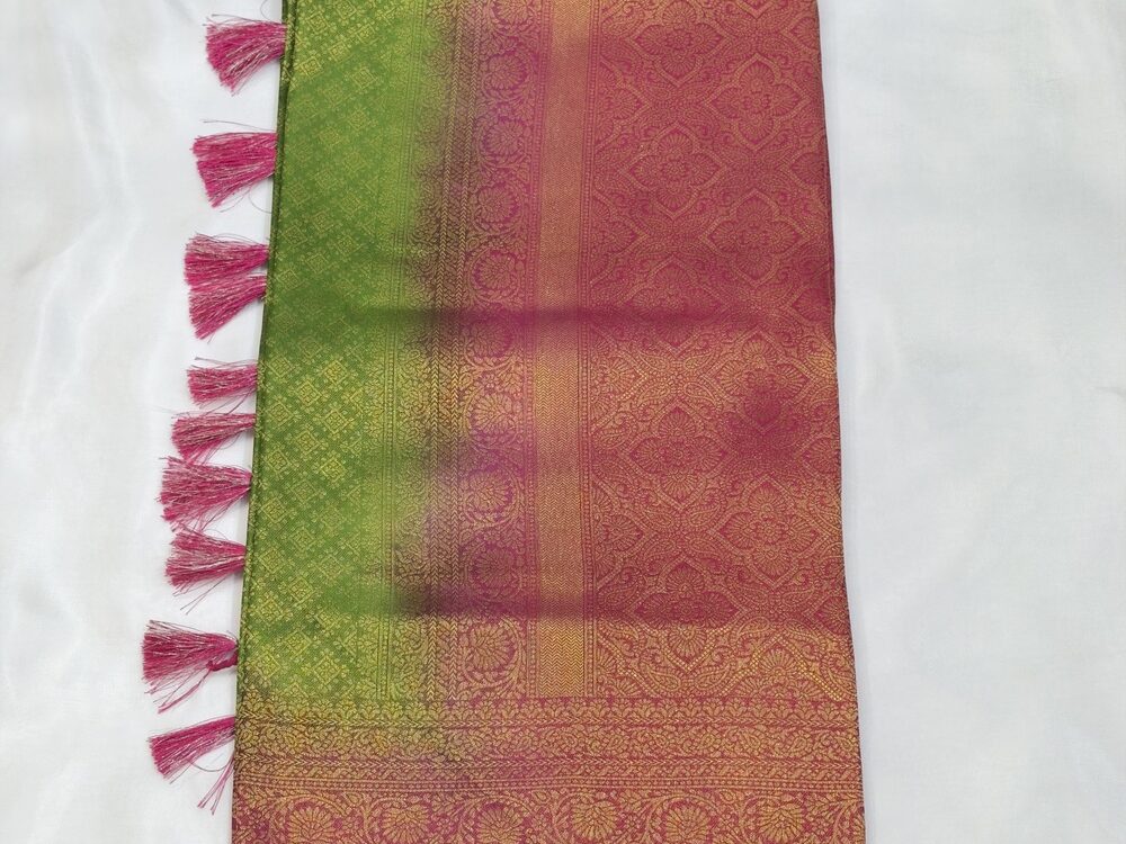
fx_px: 1561
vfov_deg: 30.3
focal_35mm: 48
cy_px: 422
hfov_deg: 39.7
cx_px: 563
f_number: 1.78
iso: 50
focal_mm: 6.76
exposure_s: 1/134
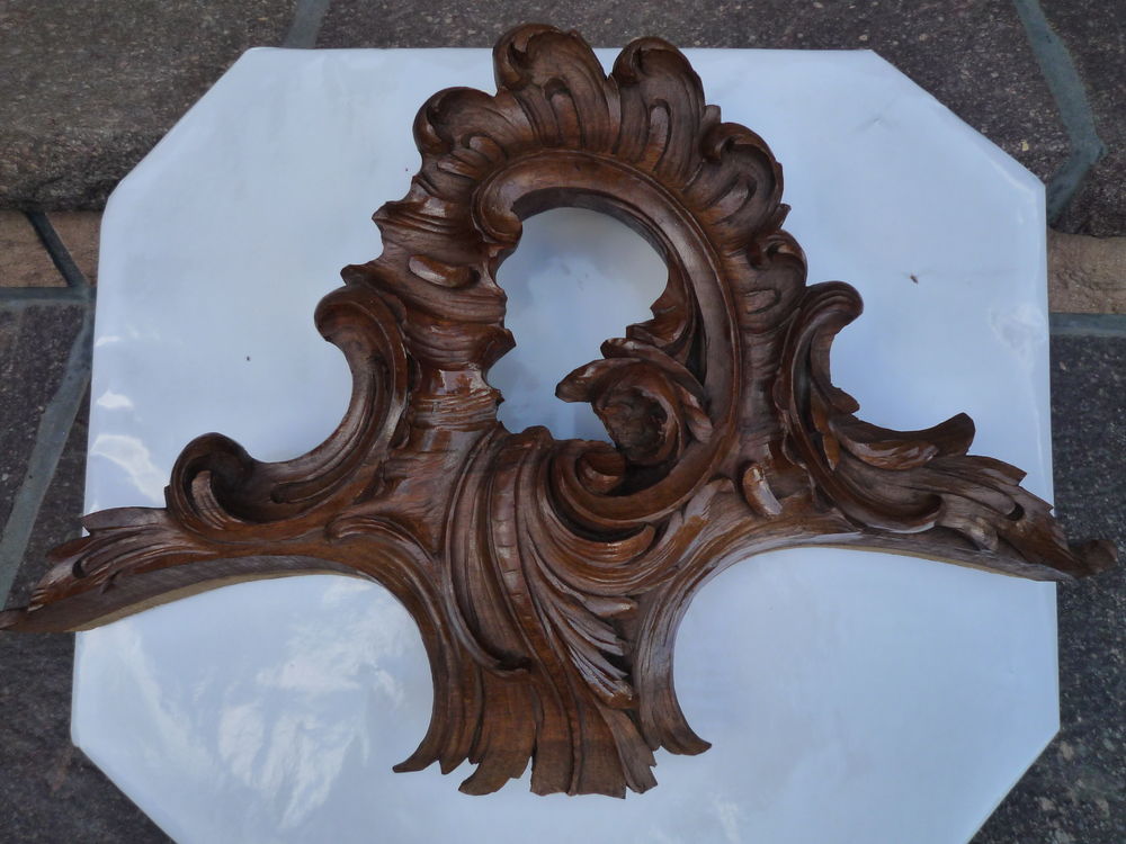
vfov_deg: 54.9
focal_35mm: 25
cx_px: 563
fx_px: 813
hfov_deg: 69.4
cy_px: 422
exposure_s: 1/320
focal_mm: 4.4
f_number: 2.8
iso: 160
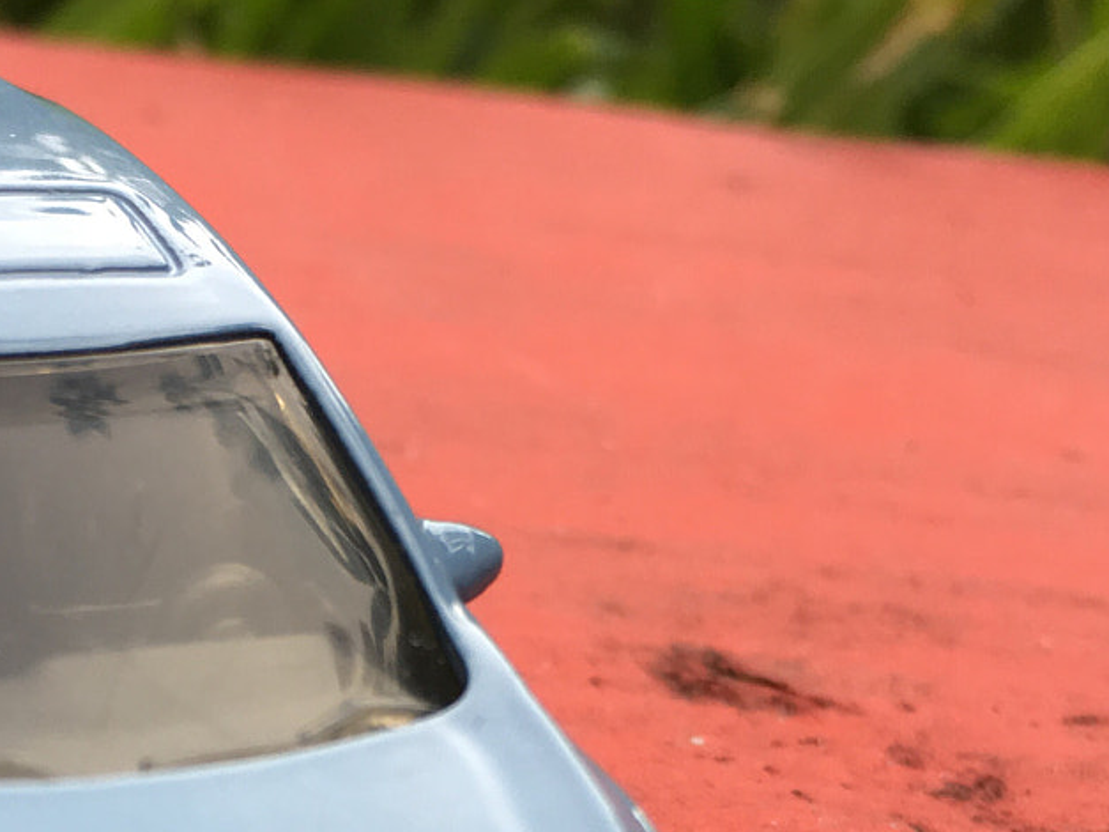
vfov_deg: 19.0
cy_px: 931
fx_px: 2370
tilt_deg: -33.9
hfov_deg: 25.9
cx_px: 248
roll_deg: -6.2
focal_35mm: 74
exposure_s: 1/120
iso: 40
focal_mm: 4.15
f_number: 2.2
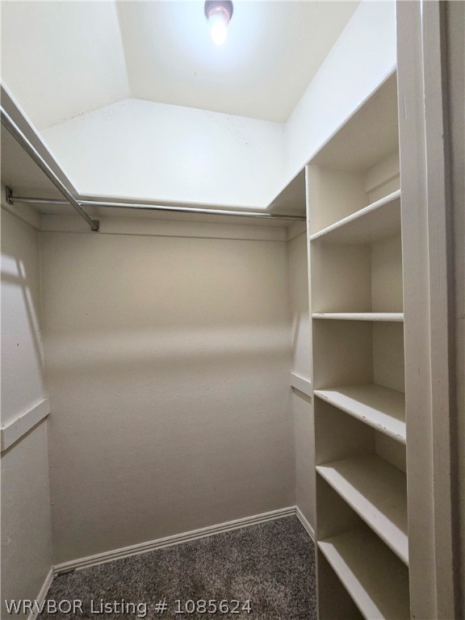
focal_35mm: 13
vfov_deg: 106.2
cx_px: 232
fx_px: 233
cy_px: 310
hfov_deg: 89.9
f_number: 2.2
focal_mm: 2.2
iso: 200
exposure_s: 1/60
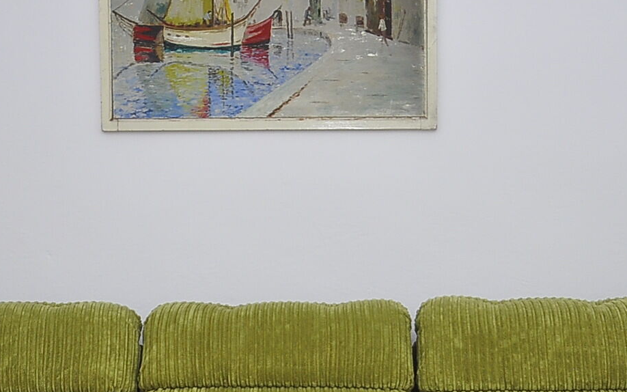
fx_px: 1524
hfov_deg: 23.2
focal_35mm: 89
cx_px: 384
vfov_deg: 14.6
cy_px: 315
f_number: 4
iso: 320
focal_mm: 25
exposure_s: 1/200
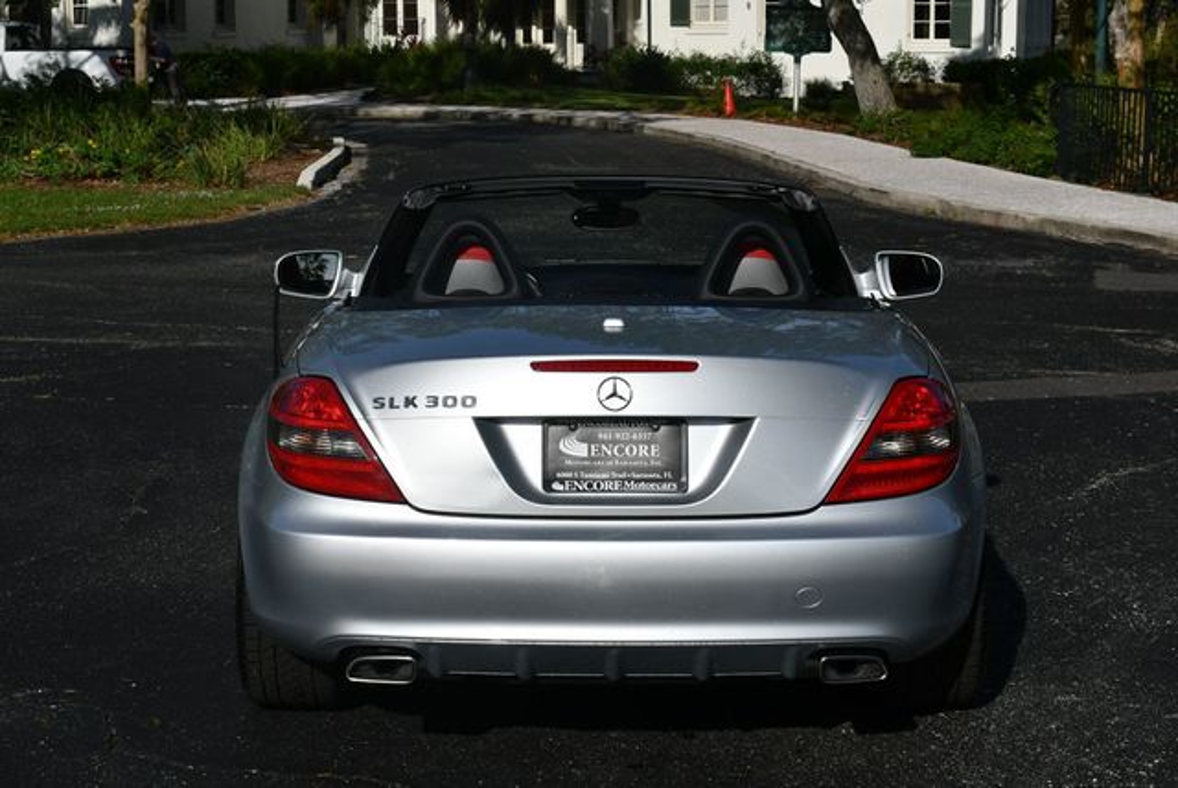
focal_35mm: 72
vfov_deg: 19.0
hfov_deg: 28.0
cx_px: 589
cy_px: 394
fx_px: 2358
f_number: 11
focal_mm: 36
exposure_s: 1/500
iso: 100
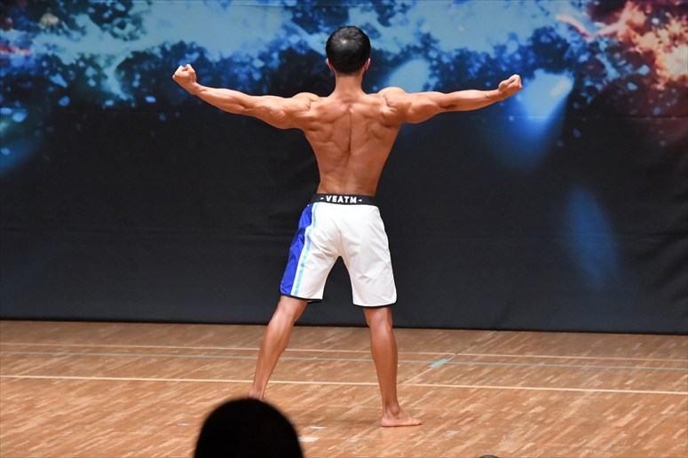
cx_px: 344
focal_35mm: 285
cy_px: 229
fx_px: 5444
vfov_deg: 4.8
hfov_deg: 7.2
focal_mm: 190
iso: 8000
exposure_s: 1/400
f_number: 5.6
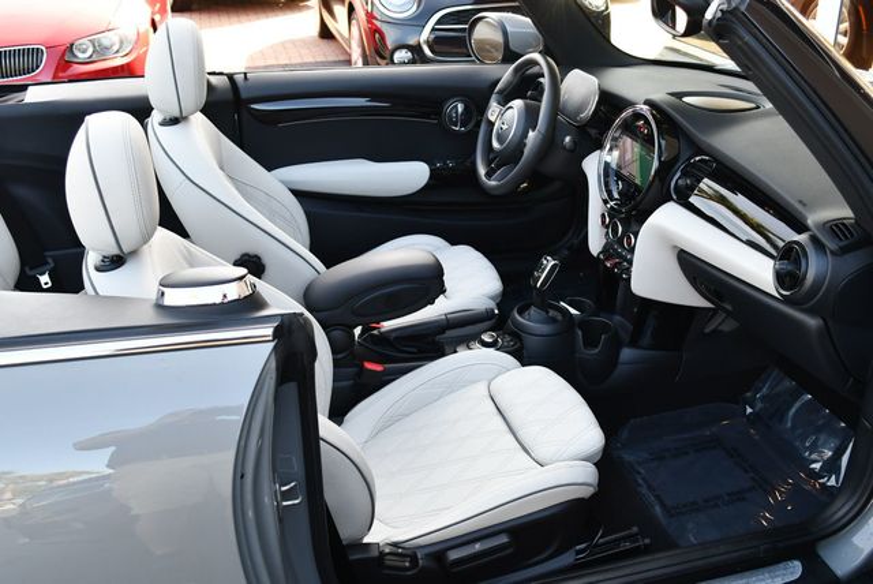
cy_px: 292
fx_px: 874
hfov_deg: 53.1
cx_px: 436
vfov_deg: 36.9
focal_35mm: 36
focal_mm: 18
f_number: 4
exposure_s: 1/250
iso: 400
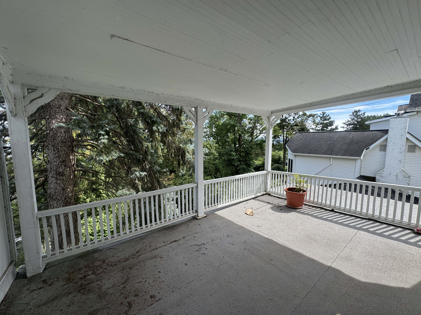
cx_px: 210
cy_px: 158
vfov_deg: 85.7
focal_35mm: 14
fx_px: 170
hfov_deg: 102.1
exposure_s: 1/578
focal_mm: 2.22
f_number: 2.2
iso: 40
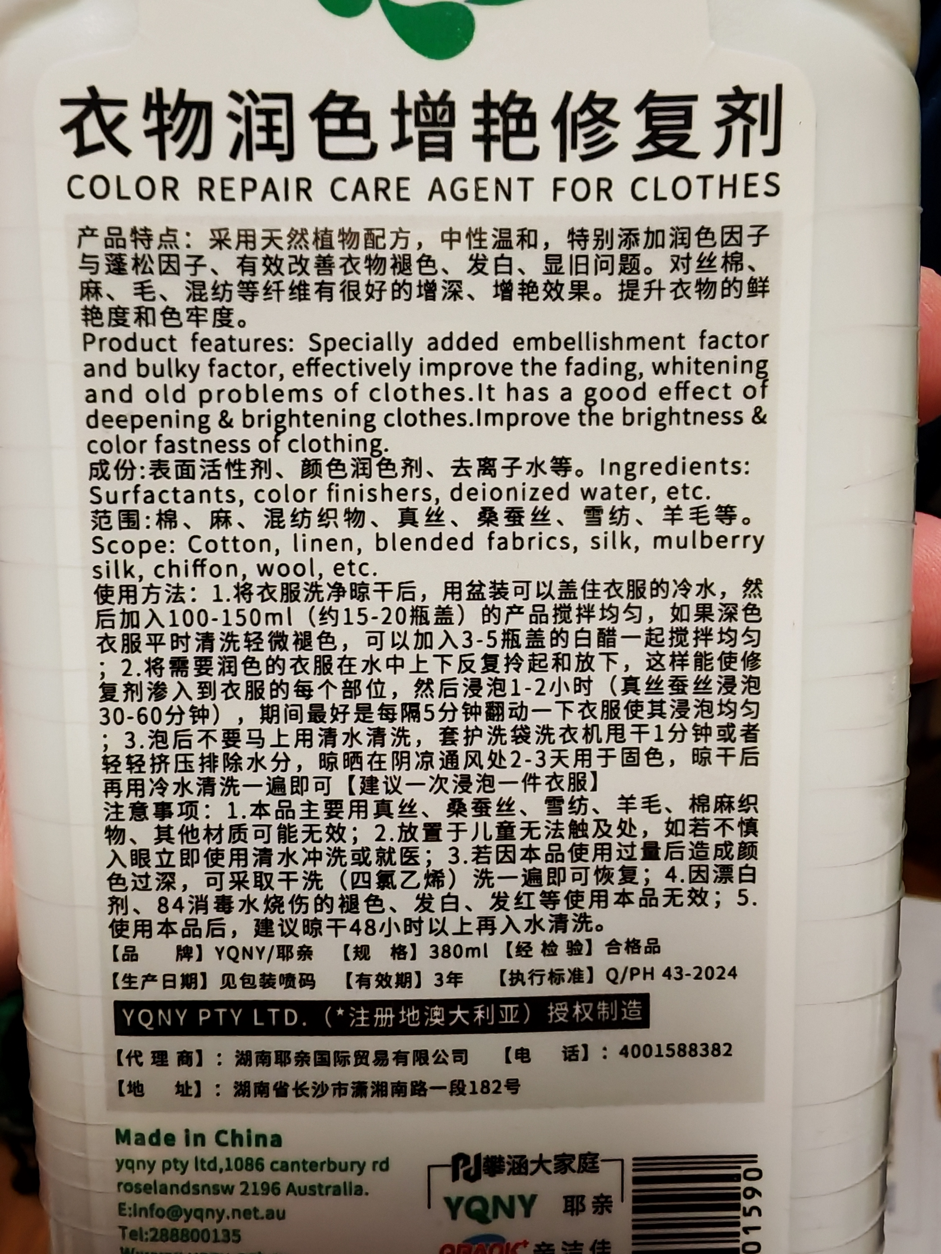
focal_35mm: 26
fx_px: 942
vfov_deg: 67.3
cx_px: 470
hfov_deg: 53.1
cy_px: 627
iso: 250
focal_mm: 1.96
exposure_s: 1/50
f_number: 2.2
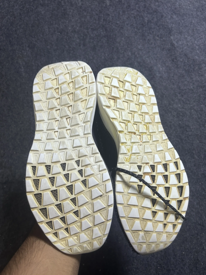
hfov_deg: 53.1
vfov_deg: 67.3
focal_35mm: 26
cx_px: 103
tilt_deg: -53.5
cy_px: 138
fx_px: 206
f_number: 1.5
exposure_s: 1/50
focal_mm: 5.7
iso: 125
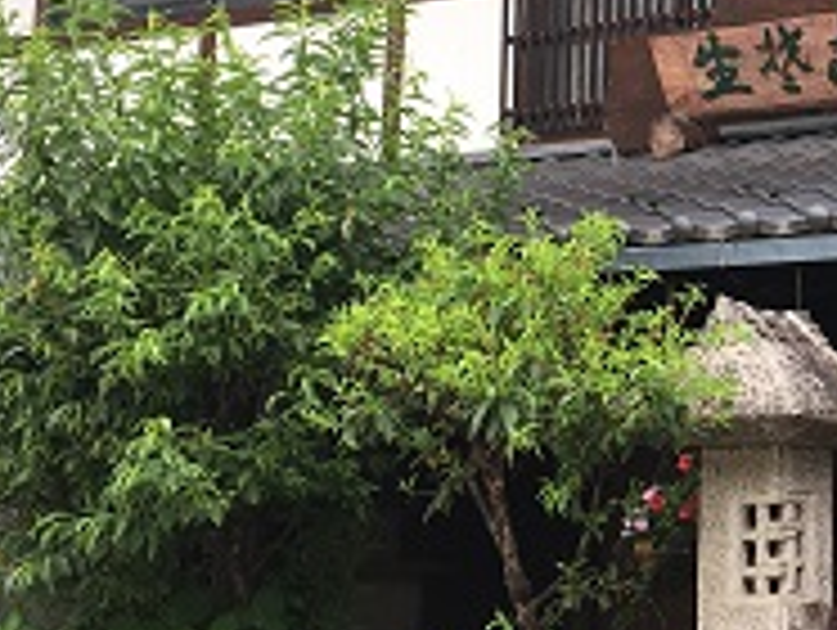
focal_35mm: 84
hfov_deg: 21.8
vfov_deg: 17.6
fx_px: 2034
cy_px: 236
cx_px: 958
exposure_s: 1/370
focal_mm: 4.15
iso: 25
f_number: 2.2
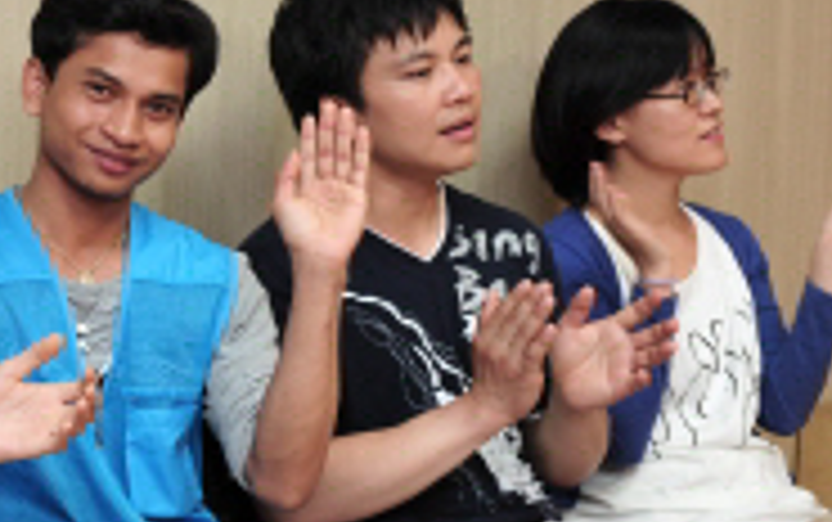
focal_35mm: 145
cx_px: -121
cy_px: 268
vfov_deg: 9.1
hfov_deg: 14.0
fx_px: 3291
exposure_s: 1/80
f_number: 4.5
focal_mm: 44
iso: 400
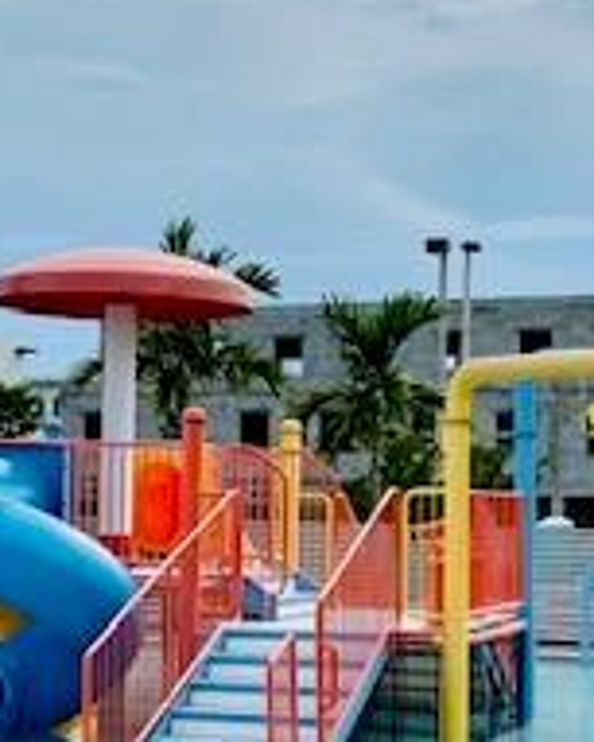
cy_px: 470
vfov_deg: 22.4
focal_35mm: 85
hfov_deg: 17.9
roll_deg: +0.1
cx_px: 97
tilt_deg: +1.6
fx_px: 1866
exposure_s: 1/5747
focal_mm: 4.25
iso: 32
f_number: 1.8
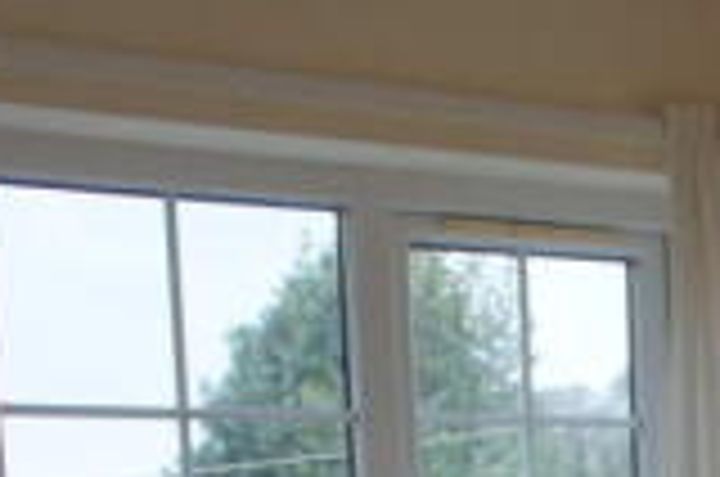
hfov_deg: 15.9
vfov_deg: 11.1
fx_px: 2216
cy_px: 976
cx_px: 1274
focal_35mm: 111
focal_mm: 18
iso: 320
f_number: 3.5
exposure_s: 1/30
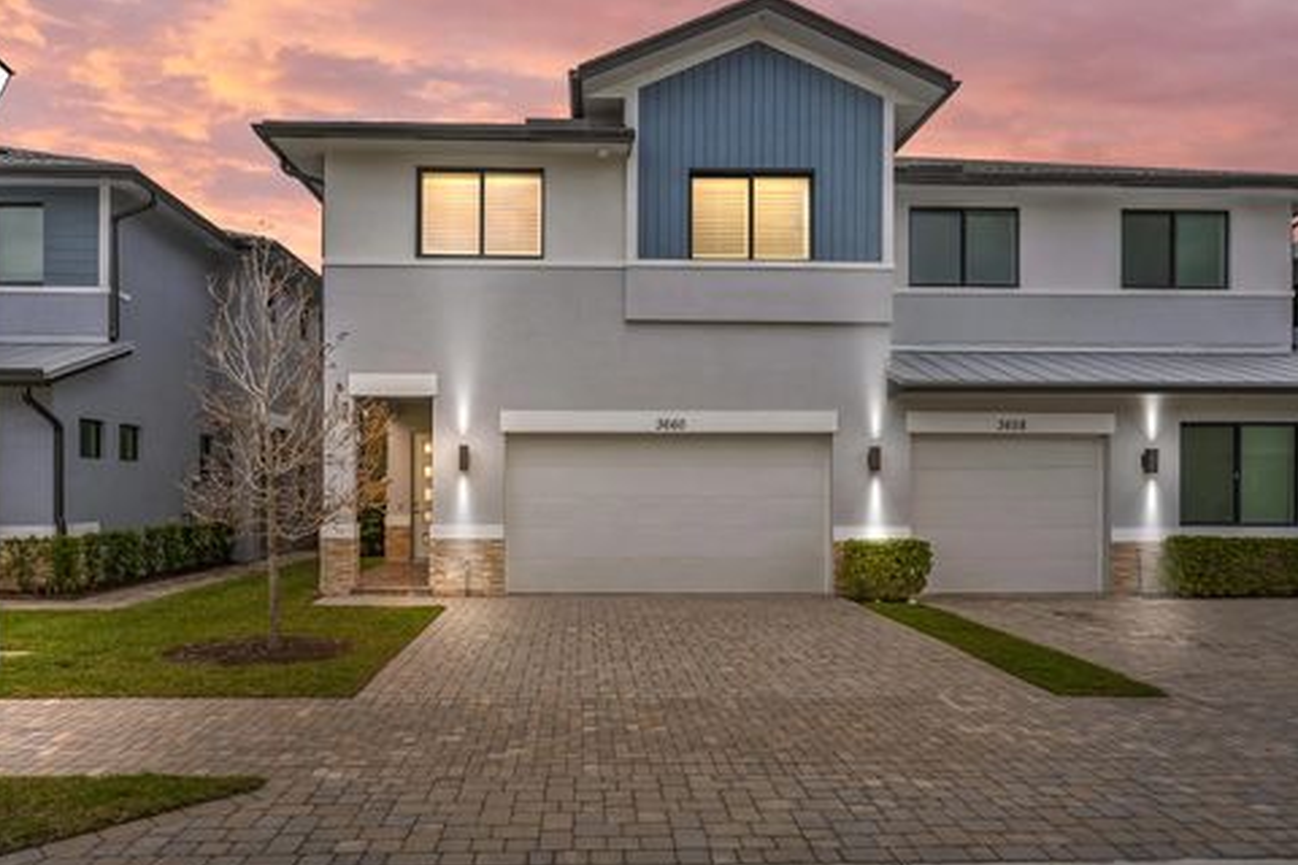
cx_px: 617
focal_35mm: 24
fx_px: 865
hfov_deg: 73.7
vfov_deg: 53.0
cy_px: 485
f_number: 8
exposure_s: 1/200
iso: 640
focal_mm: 18
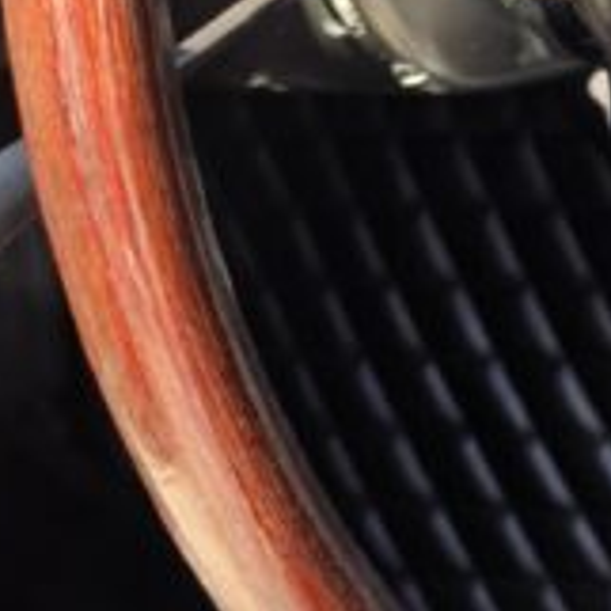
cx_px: 805
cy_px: -68
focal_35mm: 101
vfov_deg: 16.7
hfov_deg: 16.3
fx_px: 2017
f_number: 1.7
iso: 32
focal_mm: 6.25
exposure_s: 1/180
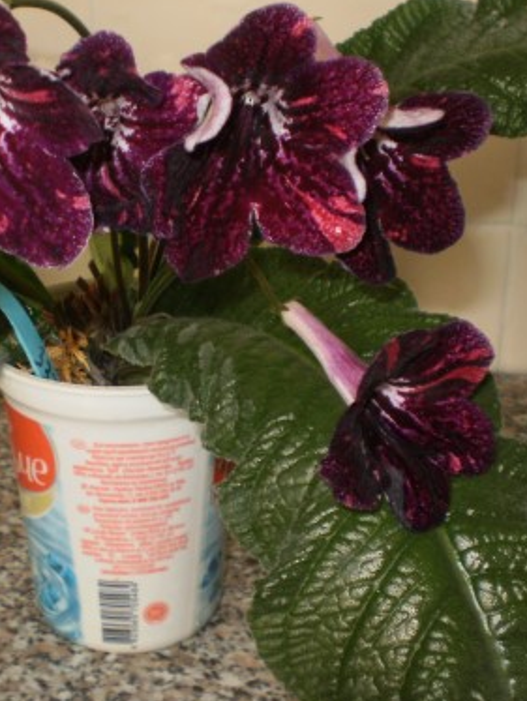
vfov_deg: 29.8
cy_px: 337
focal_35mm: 65
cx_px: 148
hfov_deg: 22.5
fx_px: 1318
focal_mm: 6.3
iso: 100
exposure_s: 1/30
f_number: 3.1
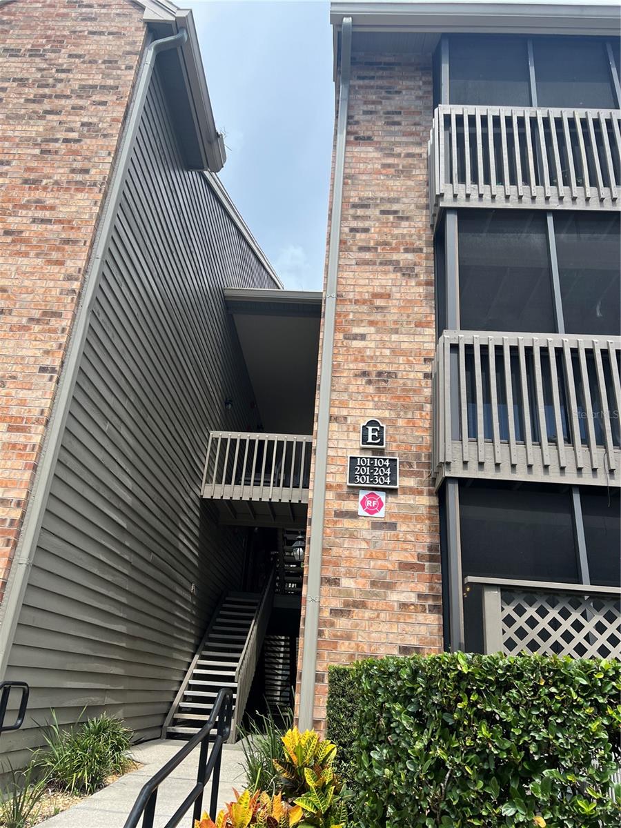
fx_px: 622
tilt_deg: +24.6
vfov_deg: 67.3
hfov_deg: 53.1
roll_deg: -4.1
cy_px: 414
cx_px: 310
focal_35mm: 26
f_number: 1.5
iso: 50
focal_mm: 5.7
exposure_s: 1/1395
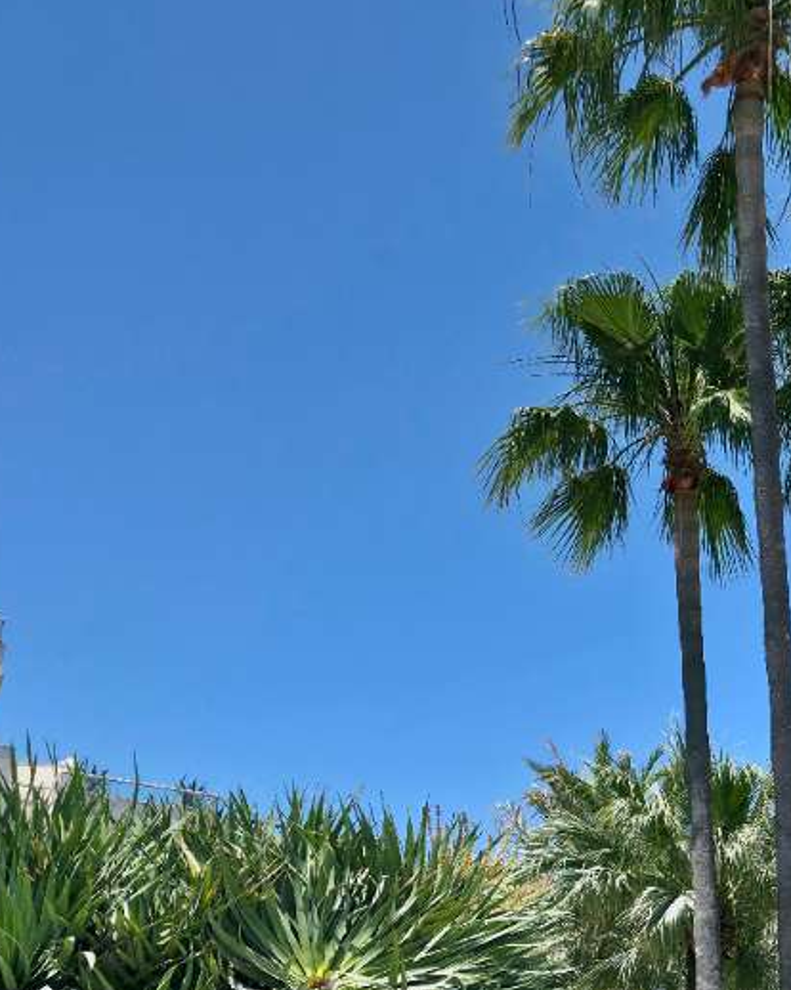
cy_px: 932
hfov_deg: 19.5
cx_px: 1282
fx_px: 1903
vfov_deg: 27.8
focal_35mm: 65
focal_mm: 6.3
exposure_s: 1/5000
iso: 40
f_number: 1.7
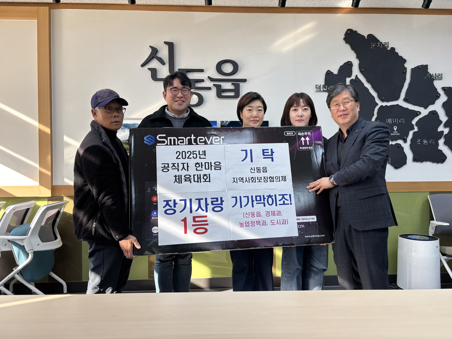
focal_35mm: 26
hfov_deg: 67.3
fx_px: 339
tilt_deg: -0.4
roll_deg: -0.2
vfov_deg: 53.1
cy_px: 170
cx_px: 226
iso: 64
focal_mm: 5.96
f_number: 1.6
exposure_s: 1/120
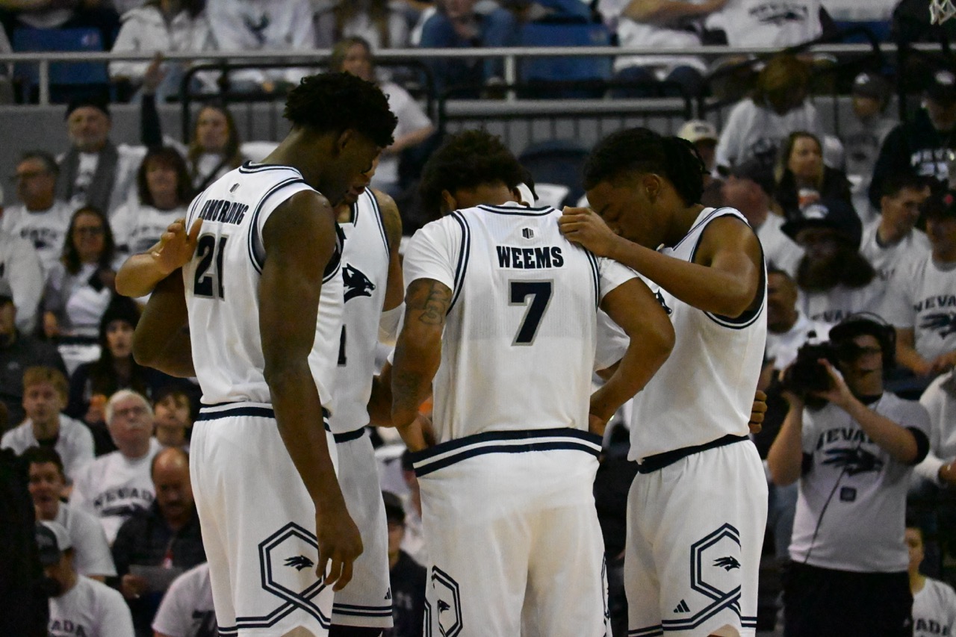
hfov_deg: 6.0
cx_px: 478
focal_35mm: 345
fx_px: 9160
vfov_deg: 4.0
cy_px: 318
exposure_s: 1/1600
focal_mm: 230
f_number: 6
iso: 25600
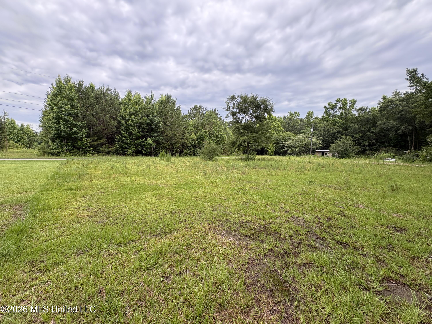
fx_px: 175
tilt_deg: -3.8
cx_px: 216
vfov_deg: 85.7
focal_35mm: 14
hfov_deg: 102.1
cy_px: 162
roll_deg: +0.1
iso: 64
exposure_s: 1/285
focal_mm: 2.22
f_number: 2.2
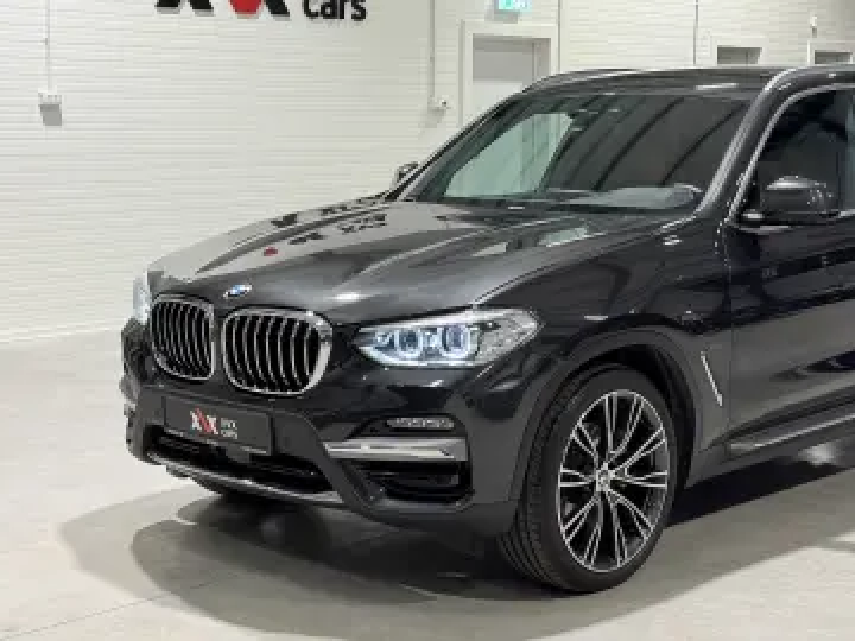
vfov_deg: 30.3
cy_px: 320
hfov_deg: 39.7
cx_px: 428
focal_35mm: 48
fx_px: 1186
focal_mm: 6.76
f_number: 1.78
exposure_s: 1/50
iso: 80
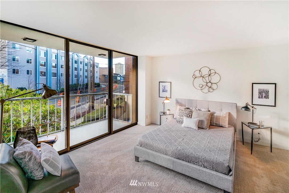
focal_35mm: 17
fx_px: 137
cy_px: 96
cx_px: 144
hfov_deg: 93.3
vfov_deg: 70.5
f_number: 7.1
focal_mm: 17
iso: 320
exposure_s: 1/20
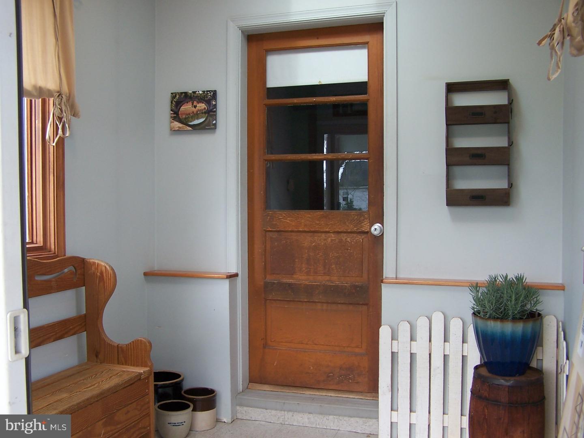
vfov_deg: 37.7
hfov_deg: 49.0
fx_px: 641
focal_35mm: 38
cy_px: 219
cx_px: 292
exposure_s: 1/45
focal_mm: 6.3
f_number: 2.8
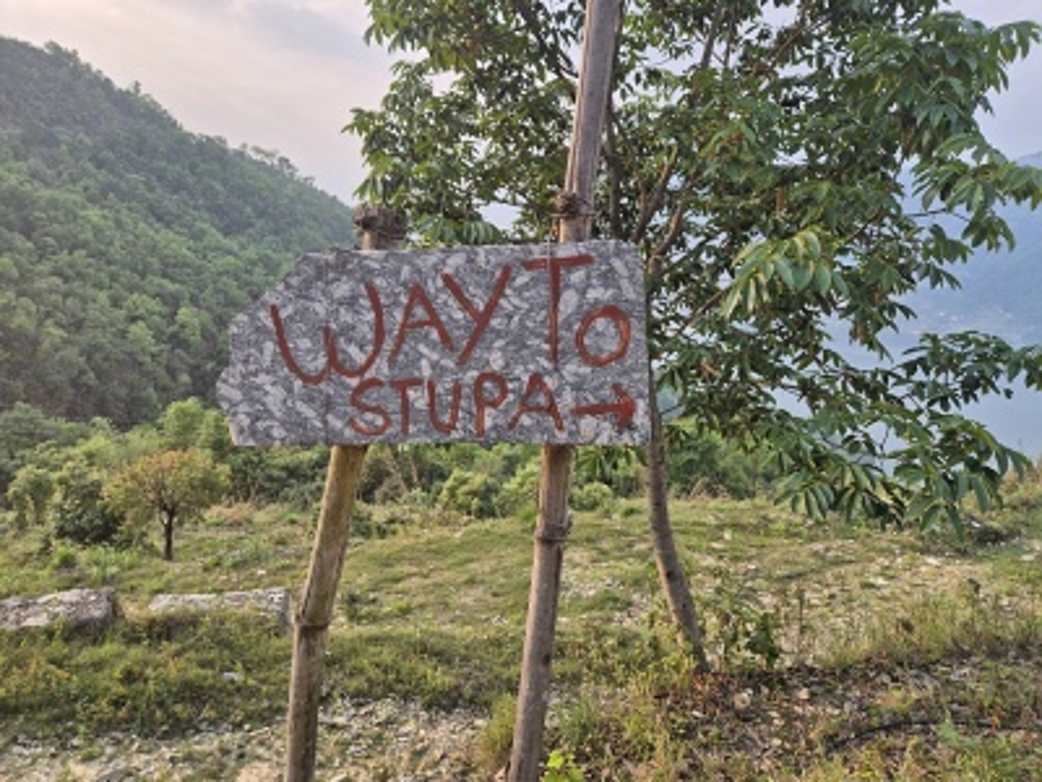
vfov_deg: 58.9
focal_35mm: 23
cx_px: 521
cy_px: 391
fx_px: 692
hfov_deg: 73.9
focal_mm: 5.4
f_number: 1.8
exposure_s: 1/644
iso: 25
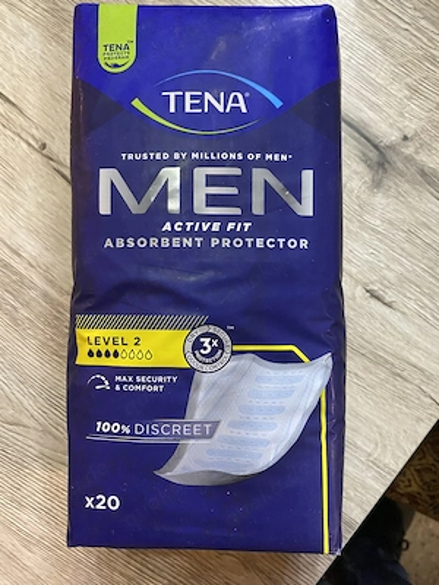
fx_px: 440
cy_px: 292
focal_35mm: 26
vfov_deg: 67.3
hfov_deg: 53.1
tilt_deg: -89.4
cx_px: 220
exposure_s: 1/25
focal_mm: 4.25
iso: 640
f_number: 1.8
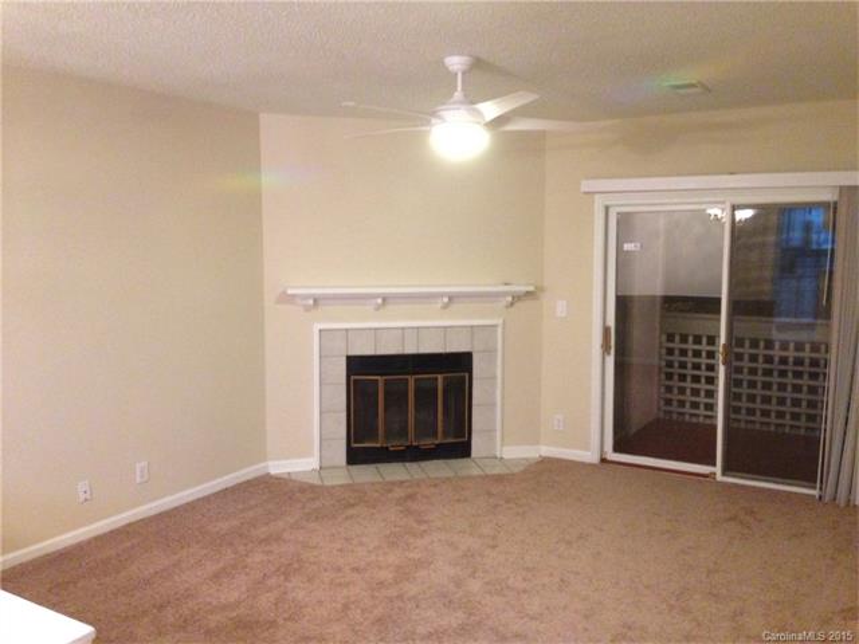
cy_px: 322
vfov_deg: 42.9
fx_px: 819
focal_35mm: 33
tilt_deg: -7.5
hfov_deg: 55.4
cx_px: 430
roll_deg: +0.2
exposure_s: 1/20
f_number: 2.4
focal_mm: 4.12
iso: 320
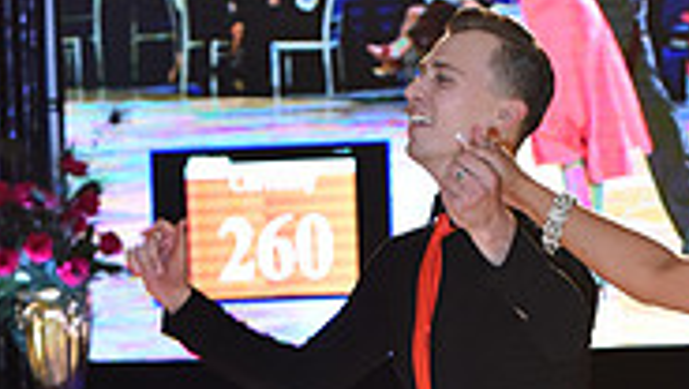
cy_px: 718
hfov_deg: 9.3
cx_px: 601
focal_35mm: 231
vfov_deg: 5.2
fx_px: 4225
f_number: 5
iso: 2000
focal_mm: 70
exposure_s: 1/250
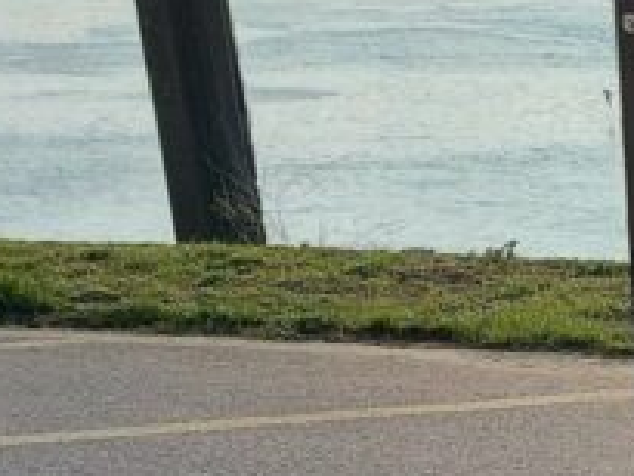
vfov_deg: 11.9
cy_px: 689
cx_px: 1197
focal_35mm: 120
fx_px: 2199
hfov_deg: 14.2
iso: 32
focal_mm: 5.23
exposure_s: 1/659
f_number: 1.8
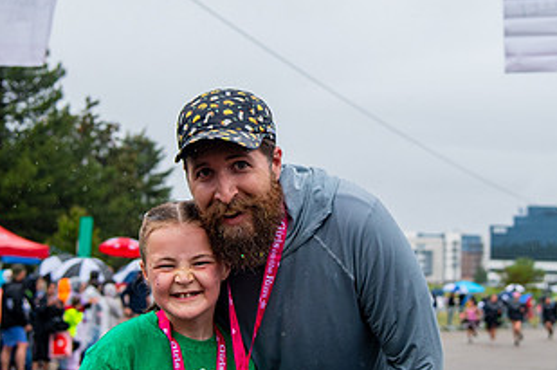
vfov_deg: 18.1
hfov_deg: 27.0
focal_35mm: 75
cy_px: 123
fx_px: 1159
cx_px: 304
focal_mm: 38
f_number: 4
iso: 1600
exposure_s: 1/2500
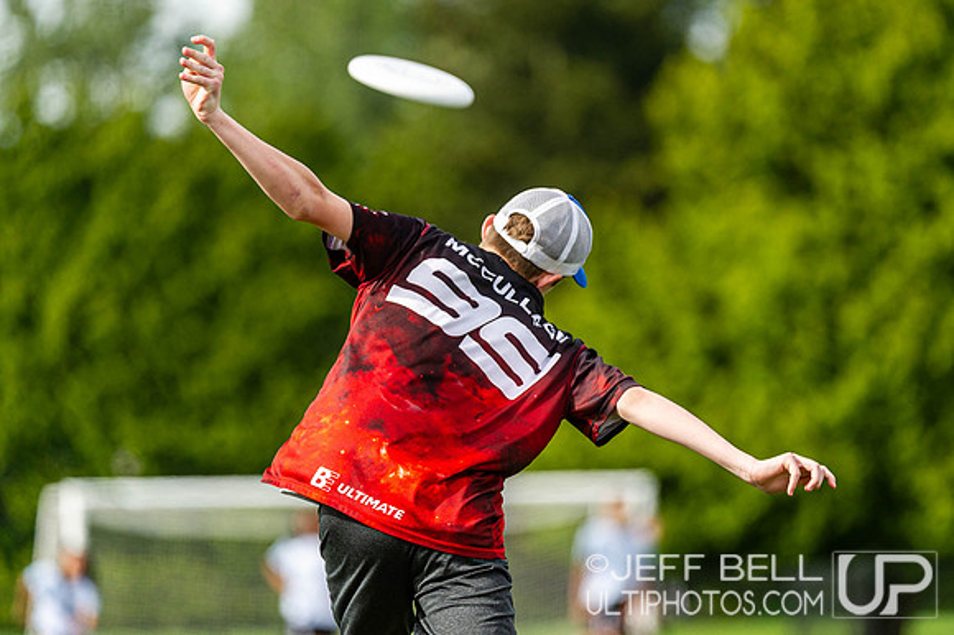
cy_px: 275
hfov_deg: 4.8
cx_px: 547
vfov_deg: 3.2
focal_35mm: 426
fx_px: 11286
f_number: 4
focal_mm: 330
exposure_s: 1/1000
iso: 200
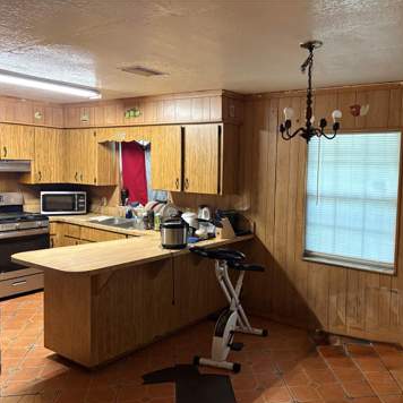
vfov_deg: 52.5
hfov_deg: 52.0
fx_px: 408
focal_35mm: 31
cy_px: 203
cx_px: 252
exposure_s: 1/60
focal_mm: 5.96
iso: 500
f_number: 1.6
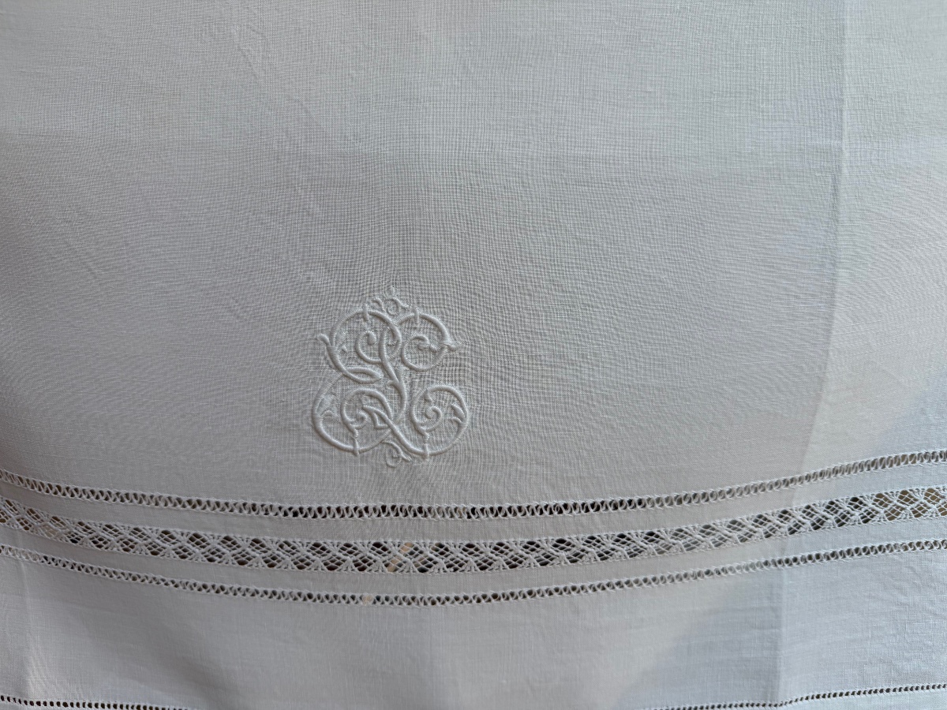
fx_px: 657
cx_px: 474
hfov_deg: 71.6
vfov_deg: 56.8
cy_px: 355
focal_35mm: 24
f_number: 1.78
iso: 50
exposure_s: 1/141
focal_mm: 6.76
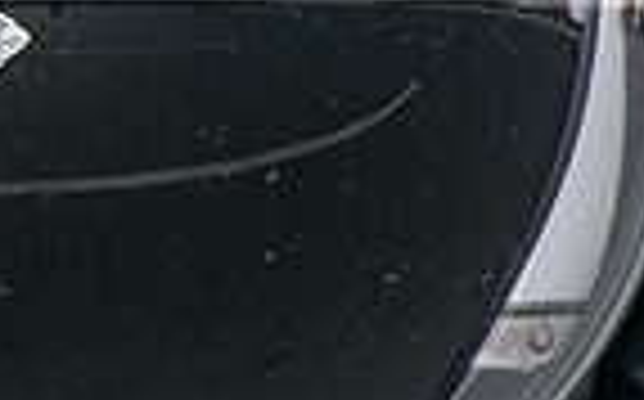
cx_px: -590
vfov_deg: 1.0
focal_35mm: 1365
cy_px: 97
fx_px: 23929
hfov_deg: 1.5
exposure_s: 1/640
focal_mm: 220
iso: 100
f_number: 5.6
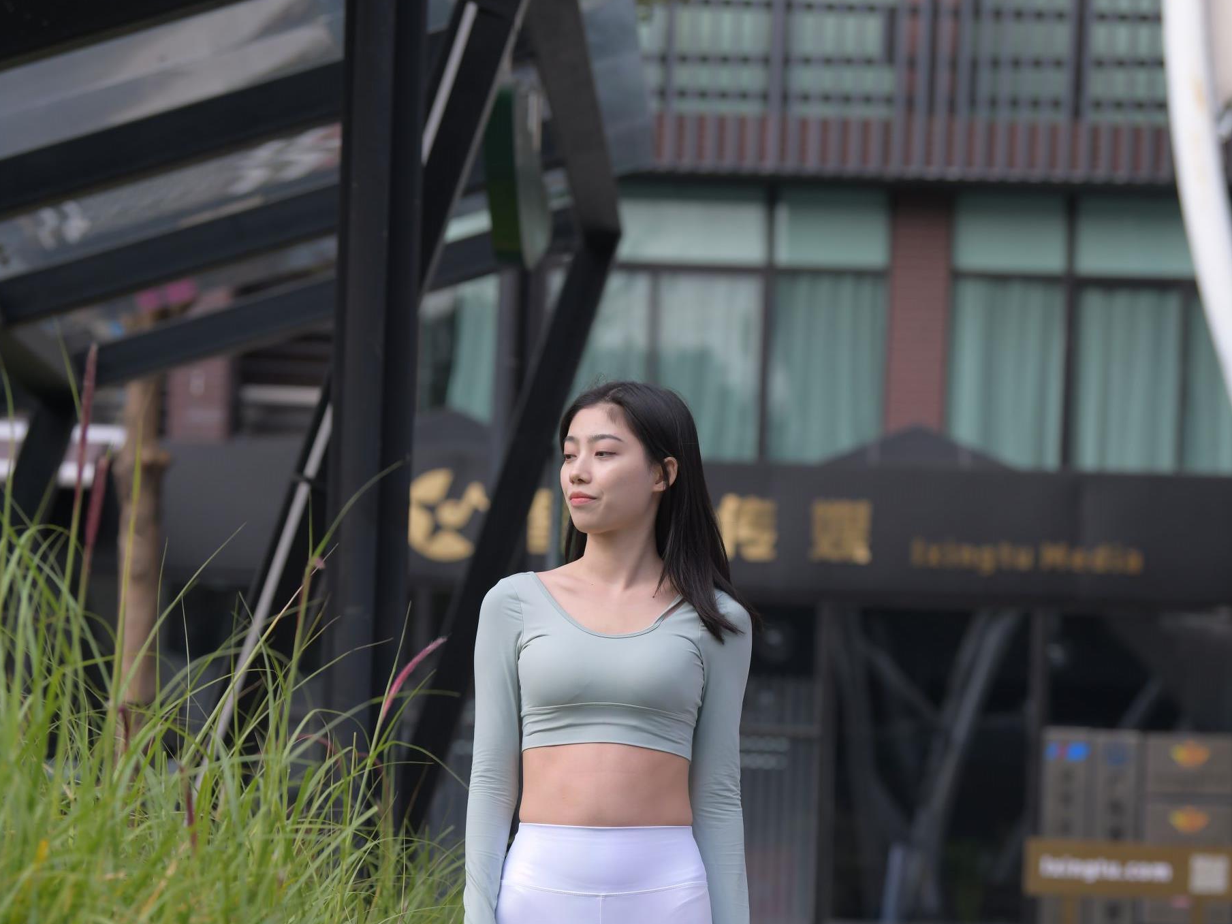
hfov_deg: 13.0
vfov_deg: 9.7
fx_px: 5410
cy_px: 745
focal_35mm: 152
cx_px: 614
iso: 220
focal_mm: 105
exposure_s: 1/800
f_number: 4
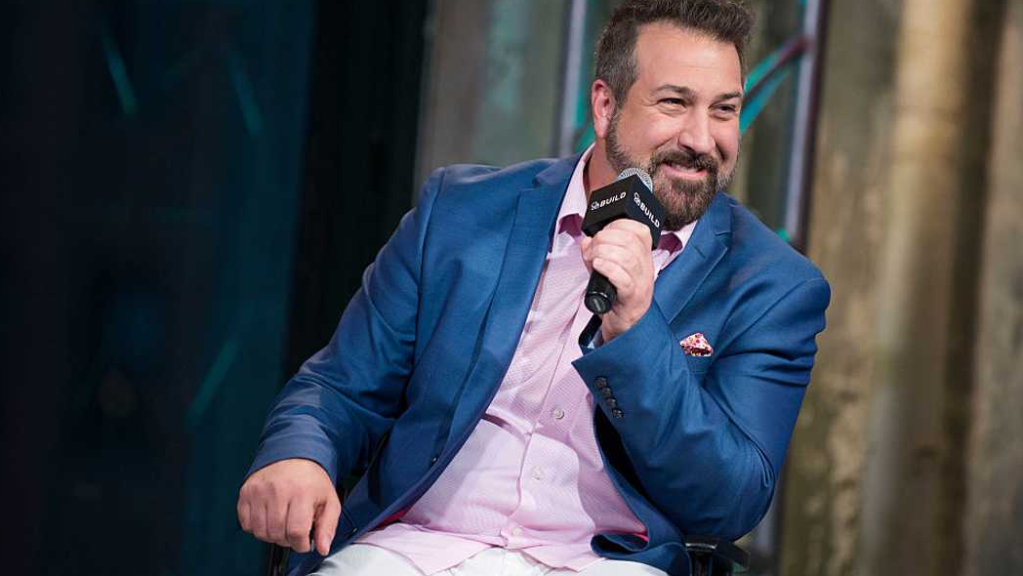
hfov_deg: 9.6
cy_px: 283
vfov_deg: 5.4
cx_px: 540
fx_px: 6077
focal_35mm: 224
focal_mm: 200
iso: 1250
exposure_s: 1/160
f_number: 2.8
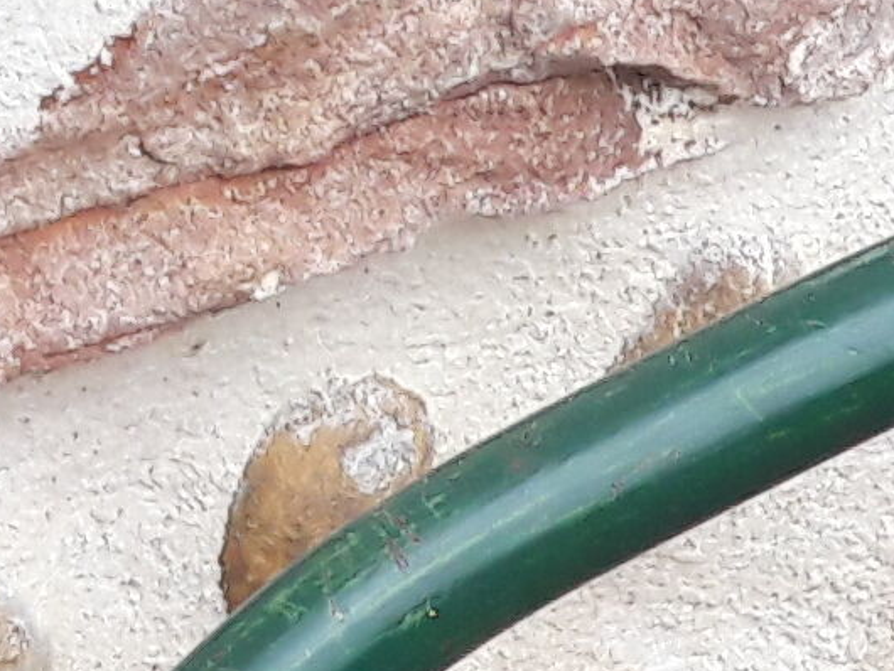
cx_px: 1545
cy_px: 2387
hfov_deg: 8.7
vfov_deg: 6.0
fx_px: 5633
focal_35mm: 218
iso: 40
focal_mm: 3.7
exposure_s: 1/583
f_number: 1.9
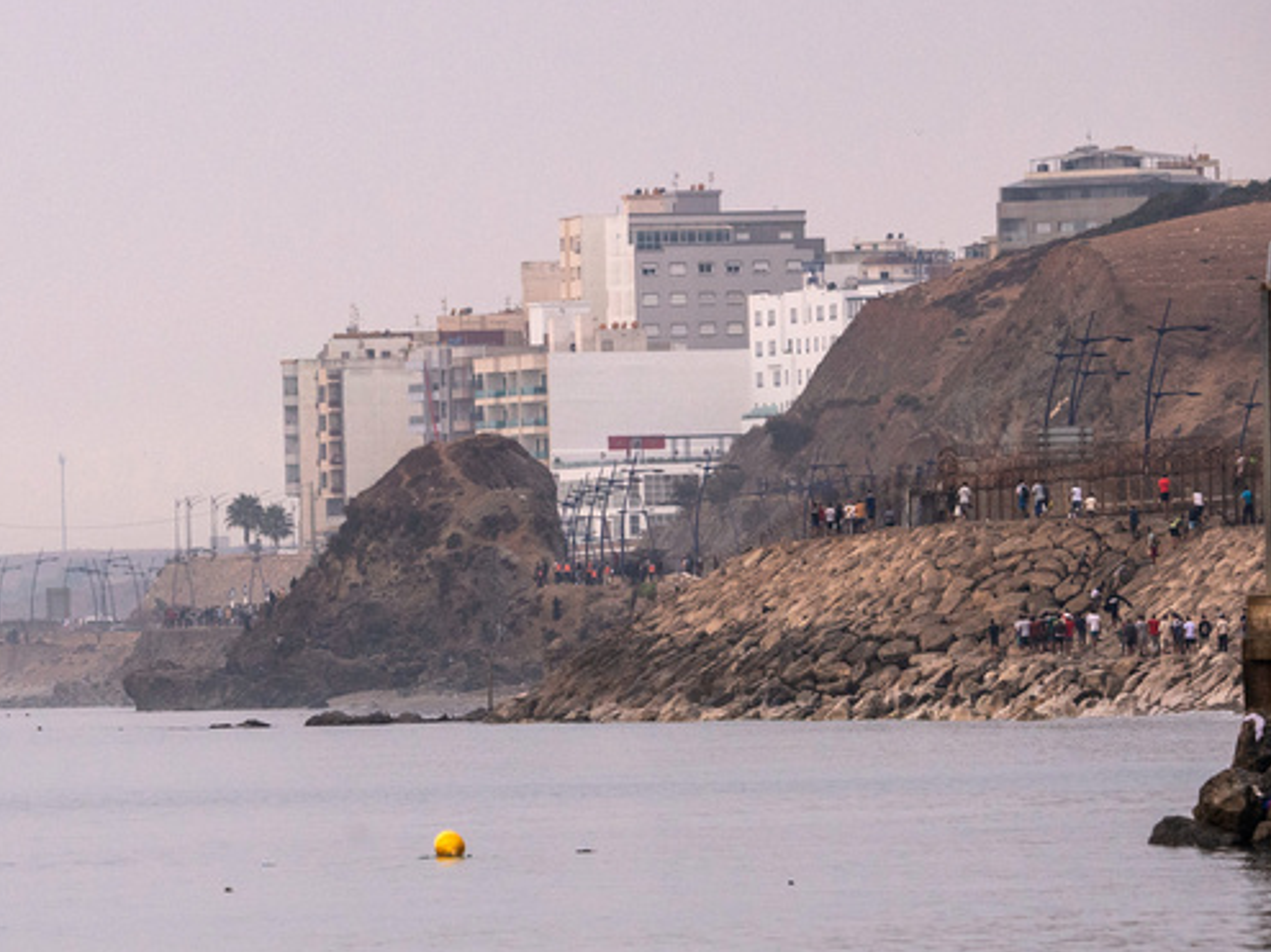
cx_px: 288
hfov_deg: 3.8
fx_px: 18978
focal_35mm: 517
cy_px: 539
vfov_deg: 2.9
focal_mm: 260
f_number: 6.3
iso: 1000
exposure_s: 1/800
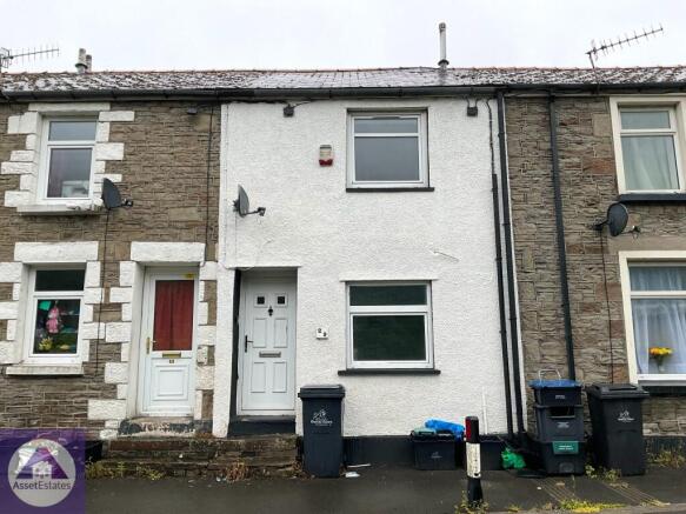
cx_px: 343
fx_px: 575
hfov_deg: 61.7
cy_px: 257
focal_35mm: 29
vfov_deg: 48.2
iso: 16
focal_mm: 3
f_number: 1.8
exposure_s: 1/519
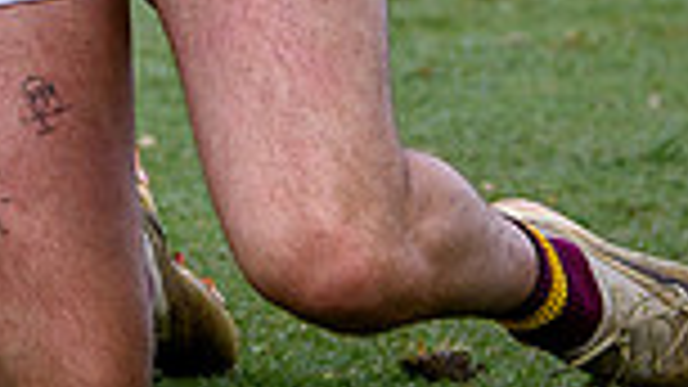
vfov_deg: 1.1
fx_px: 20903
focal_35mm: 1146
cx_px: 7
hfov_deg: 1.9
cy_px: -413
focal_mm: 100
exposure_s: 1/2000
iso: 160
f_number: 2.8
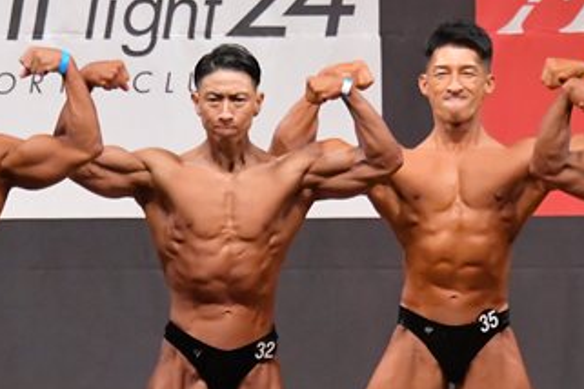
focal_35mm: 487
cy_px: 380
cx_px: 112
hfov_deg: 4.2
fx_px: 7900
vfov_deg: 2.8
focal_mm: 135
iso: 10000
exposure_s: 1/400
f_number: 5.6
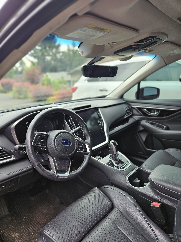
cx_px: 90
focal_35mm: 23
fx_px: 160
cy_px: 121
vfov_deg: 73.9
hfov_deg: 58.9
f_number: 1.8
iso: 50
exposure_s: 1/120
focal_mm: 5.4
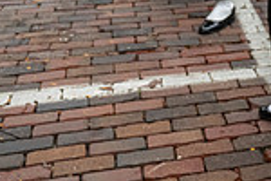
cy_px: -158
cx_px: 318
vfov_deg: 13.1
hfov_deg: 20.6
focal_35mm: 93
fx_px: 700
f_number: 4
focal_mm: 24
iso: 640
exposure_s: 1/1600
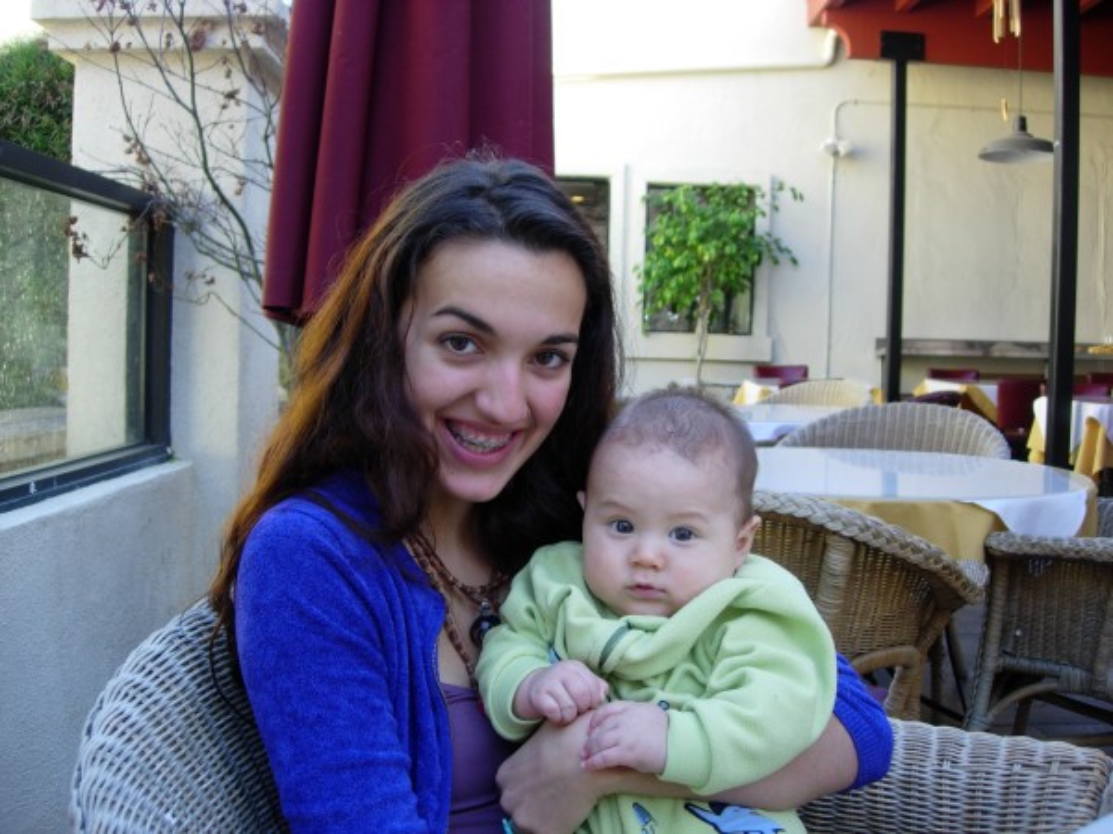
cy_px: 417
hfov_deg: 49.0
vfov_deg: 37.7
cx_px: 556
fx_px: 1222
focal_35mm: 38
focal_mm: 7.8
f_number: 2.8
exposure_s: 1/128
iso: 64
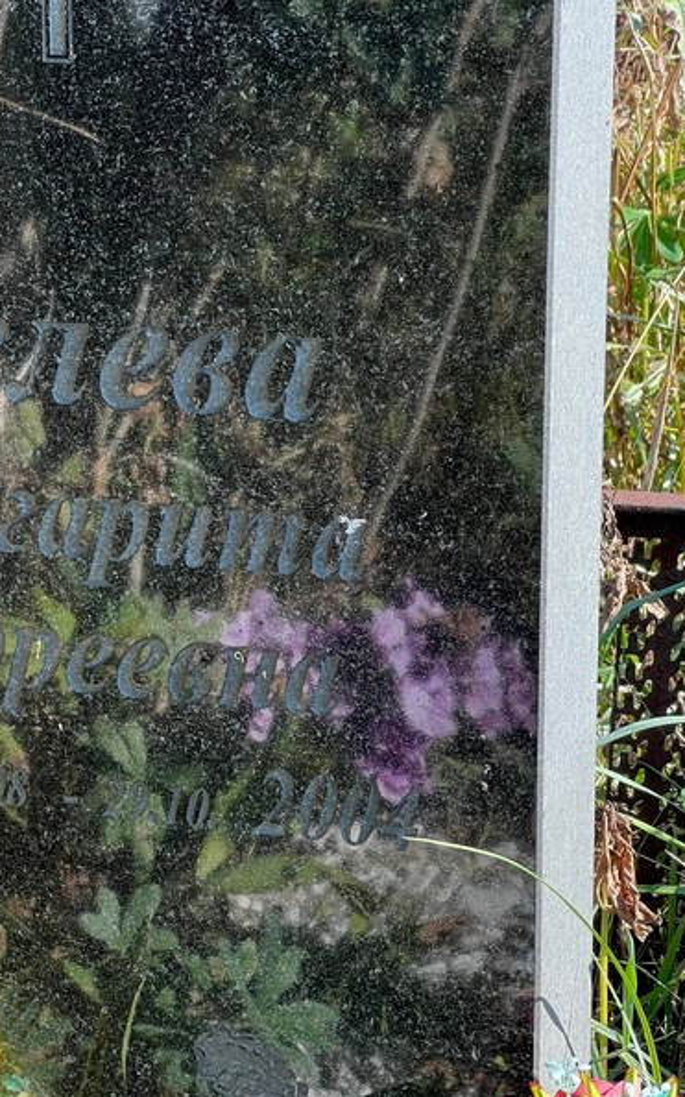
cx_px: 44
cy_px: 552
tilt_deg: -16.5
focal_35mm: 110
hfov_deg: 11.8
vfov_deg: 18.9
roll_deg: +1.0
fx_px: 3287
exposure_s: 1/113
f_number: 2.8
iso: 32
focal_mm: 9
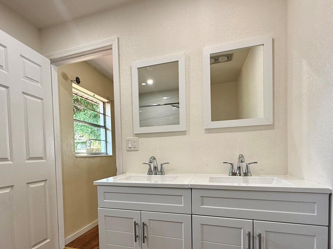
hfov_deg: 84.6
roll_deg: +1.0
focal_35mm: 19
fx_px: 183
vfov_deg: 67.3
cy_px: 160
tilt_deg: -1.4
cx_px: 155
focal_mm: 2.22
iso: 160
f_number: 2.2
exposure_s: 1/120
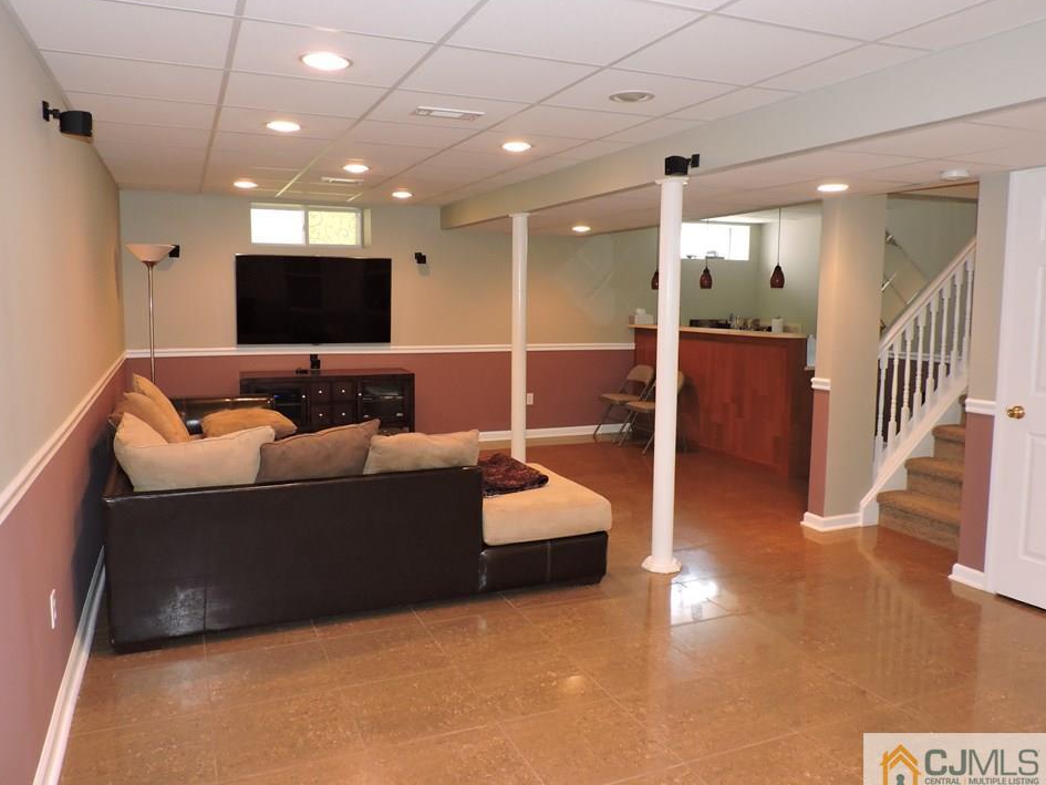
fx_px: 786
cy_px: 378
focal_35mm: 26
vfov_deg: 53.1
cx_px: 522
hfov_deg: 67.3
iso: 400
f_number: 3
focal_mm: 4.3
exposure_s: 1/30
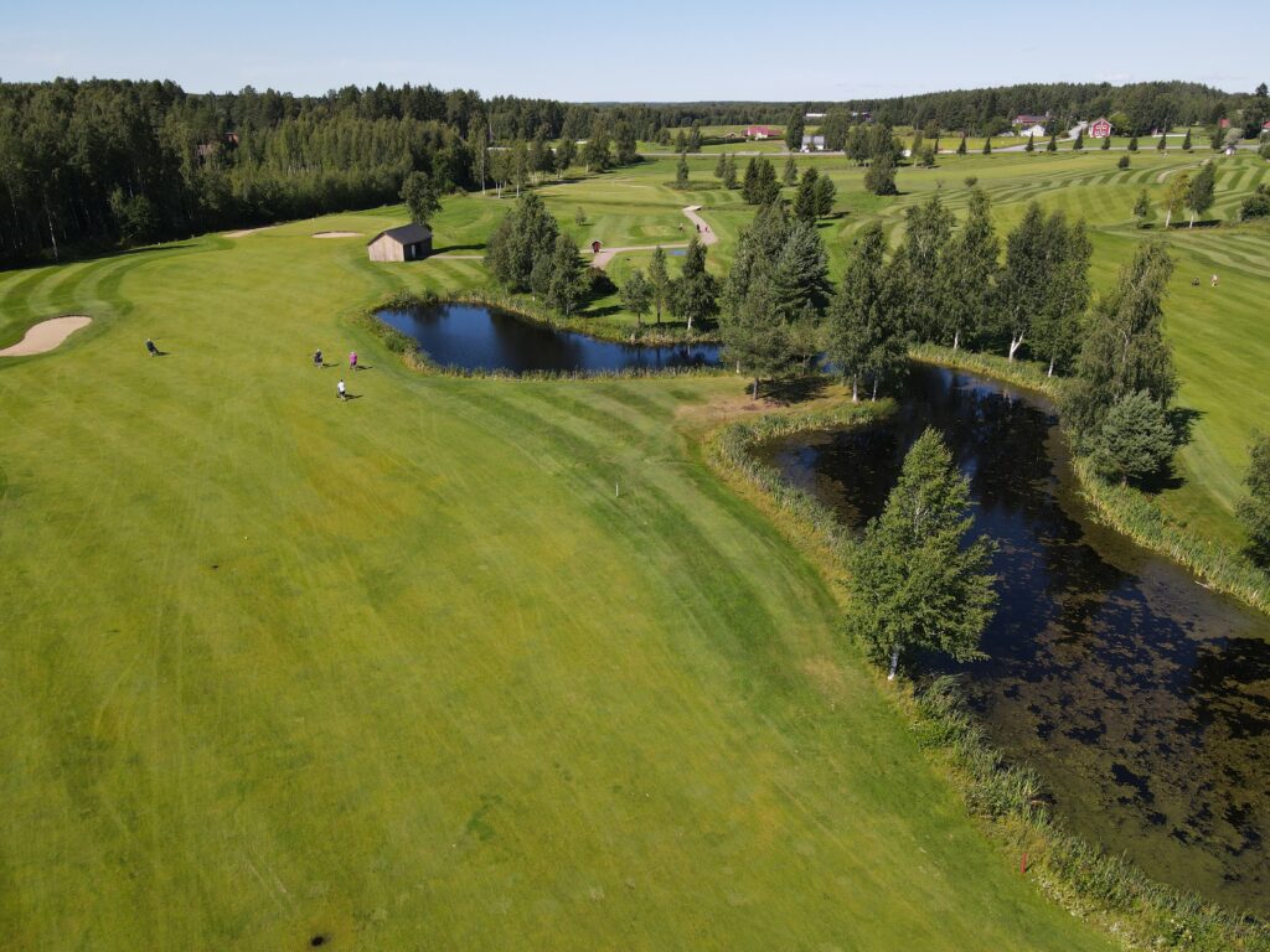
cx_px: 635
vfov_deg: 56.8
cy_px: 476
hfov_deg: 71.6
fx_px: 881
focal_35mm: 24
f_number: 2.8
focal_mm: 4.5
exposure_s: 1/640
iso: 100
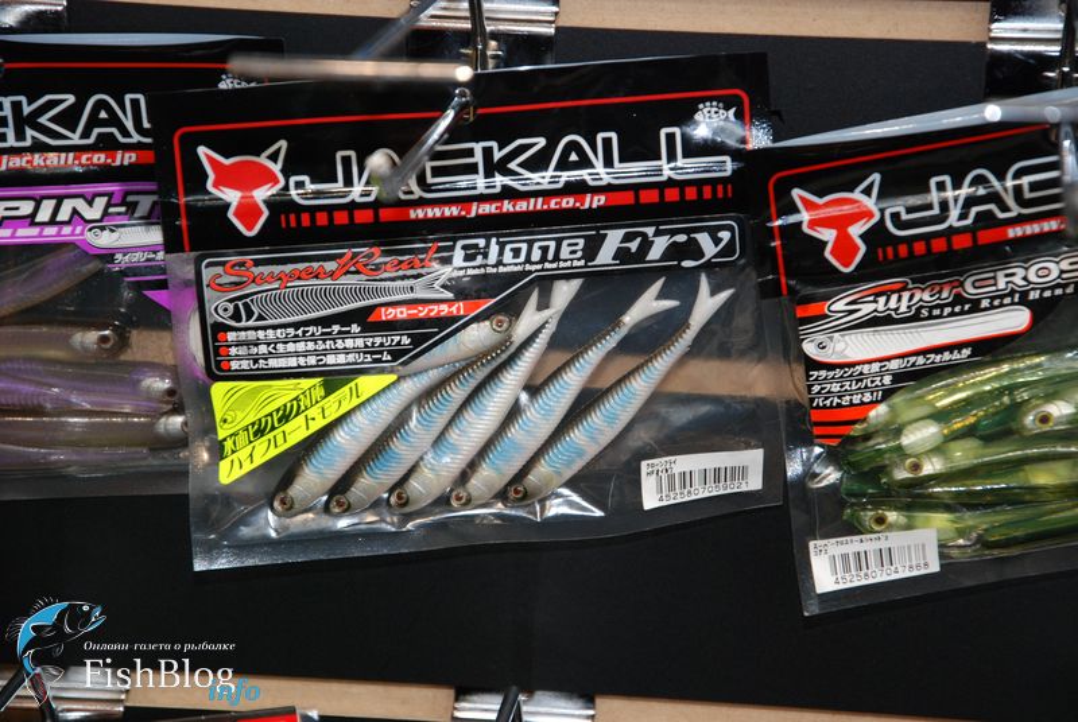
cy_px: 361
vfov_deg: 8.7
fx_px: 4723
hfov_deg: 13.0
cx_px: 539
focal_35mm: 158
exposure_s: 1/60
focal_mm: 105
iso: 640
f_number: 5.6
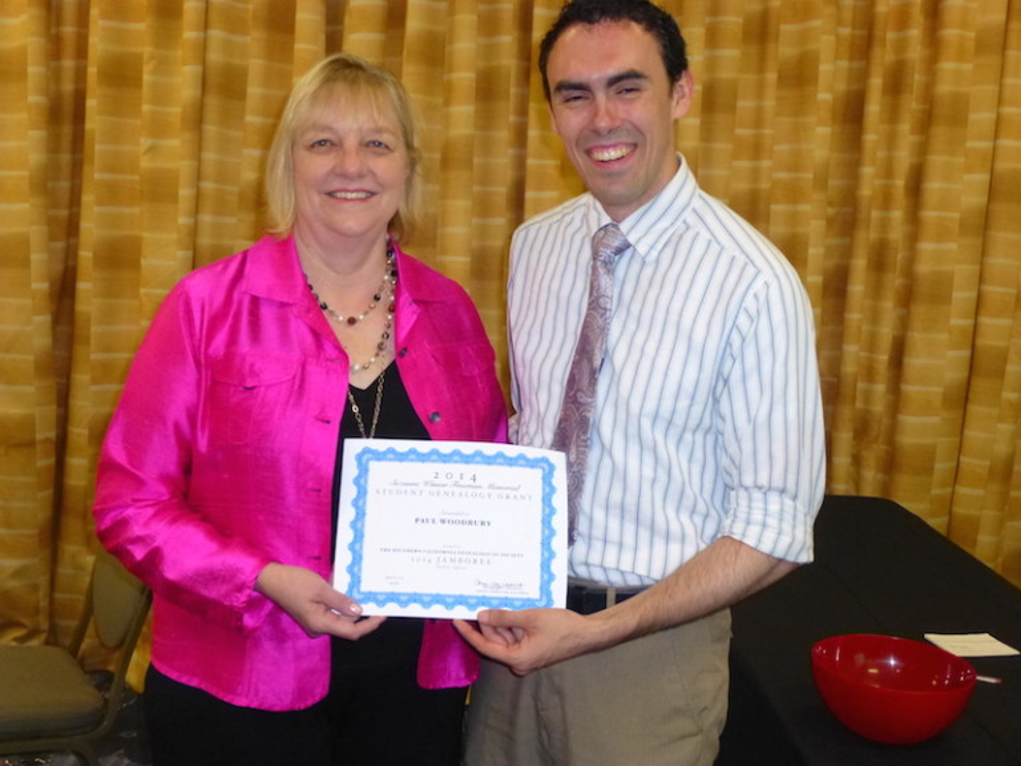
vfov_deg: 36.8
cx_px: 510
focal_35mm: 39
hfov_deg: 47.9
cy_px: 383
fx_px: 1150
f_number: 3.7
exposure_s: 1/60
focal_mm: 6.9
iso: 800
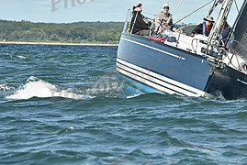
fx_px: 2960
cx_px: 227
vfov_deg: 3.2
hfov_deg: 4.8
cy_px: 22
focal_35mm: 431
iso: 320
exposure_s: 1/1600
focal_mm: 200
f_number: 8
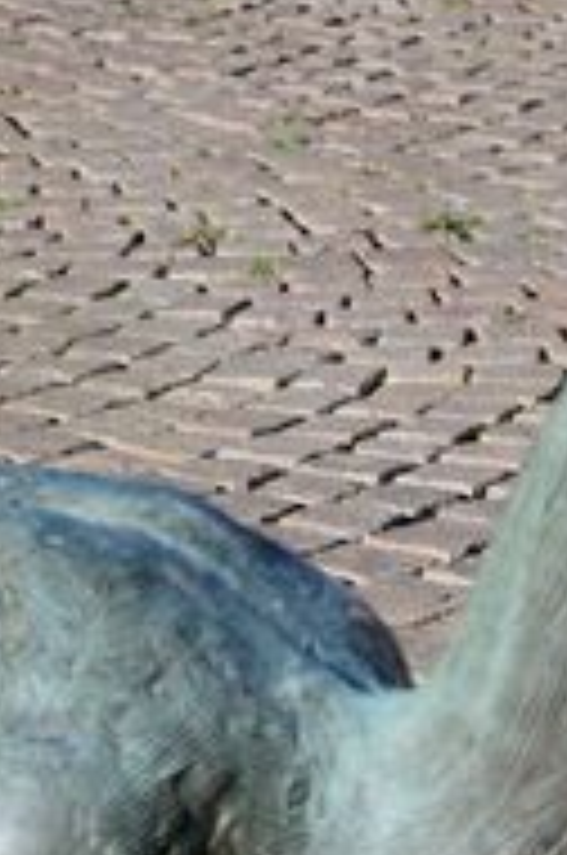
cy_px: 1172
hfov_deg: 6.0
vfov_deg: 8.9
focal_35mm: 227
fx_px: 5382
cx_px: 295
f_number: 4.5
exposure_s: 1/320
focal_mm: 32
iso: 200
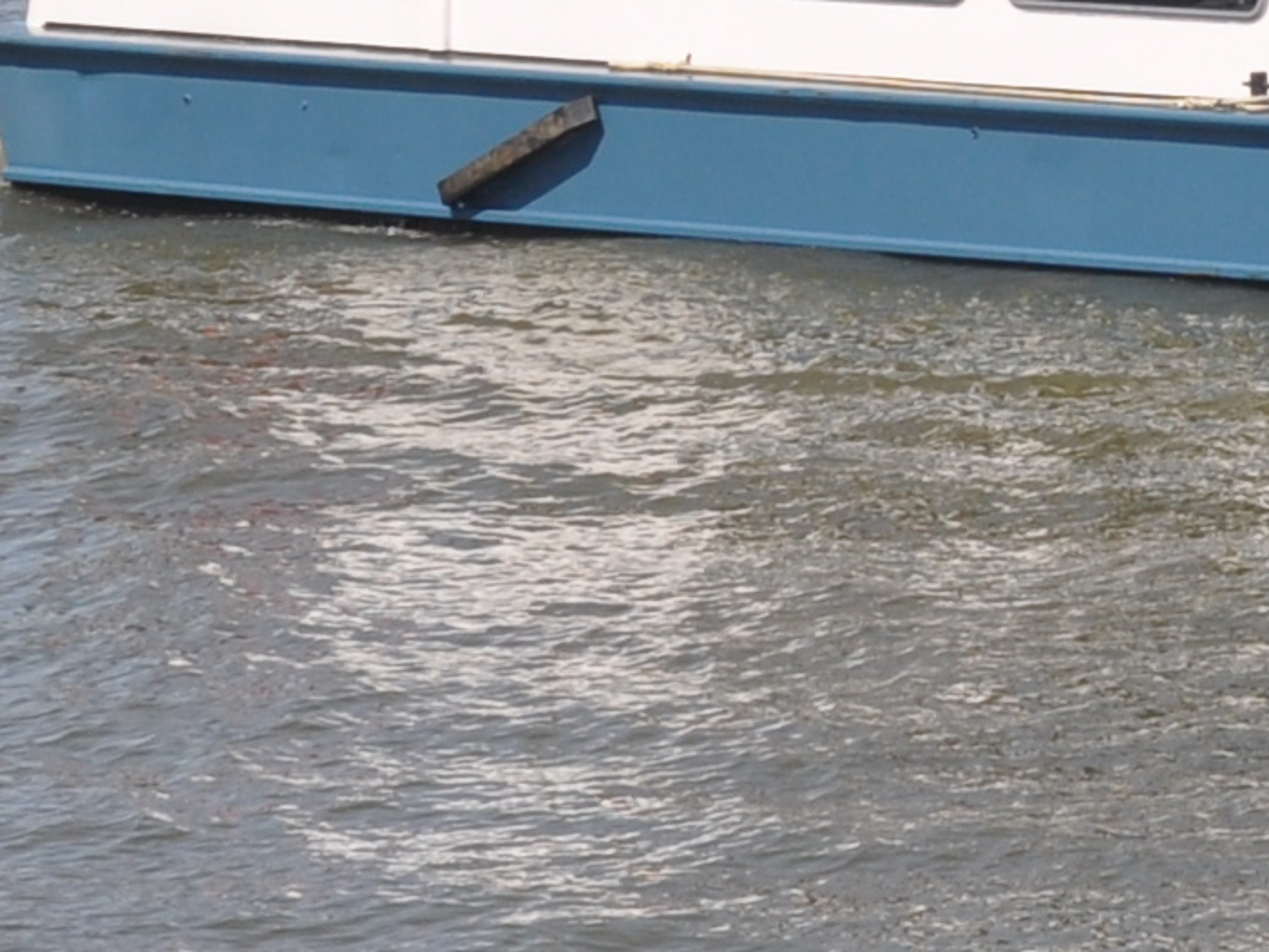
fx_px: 12283
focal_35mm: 335
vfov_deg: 4.4
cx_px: 2741
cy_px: -901
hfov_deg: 5.7
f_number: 10
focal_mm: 38
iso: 200
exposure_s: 1/400
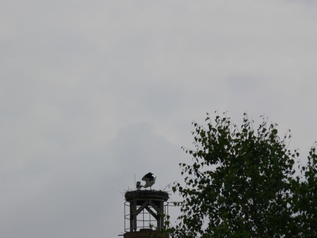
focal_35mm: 420
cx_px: 158
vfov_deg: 3.5
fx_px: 3846
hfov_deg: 4.7
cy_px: 119
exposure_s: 1/1300
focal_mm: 88.8
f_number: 7.1
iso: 100
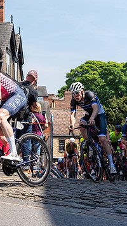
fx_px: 460
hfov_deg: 15.4
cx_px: -6
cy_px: 107
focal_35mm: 77
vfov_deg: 27.5
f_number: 4
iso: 160
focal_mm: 45
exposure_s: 1/800
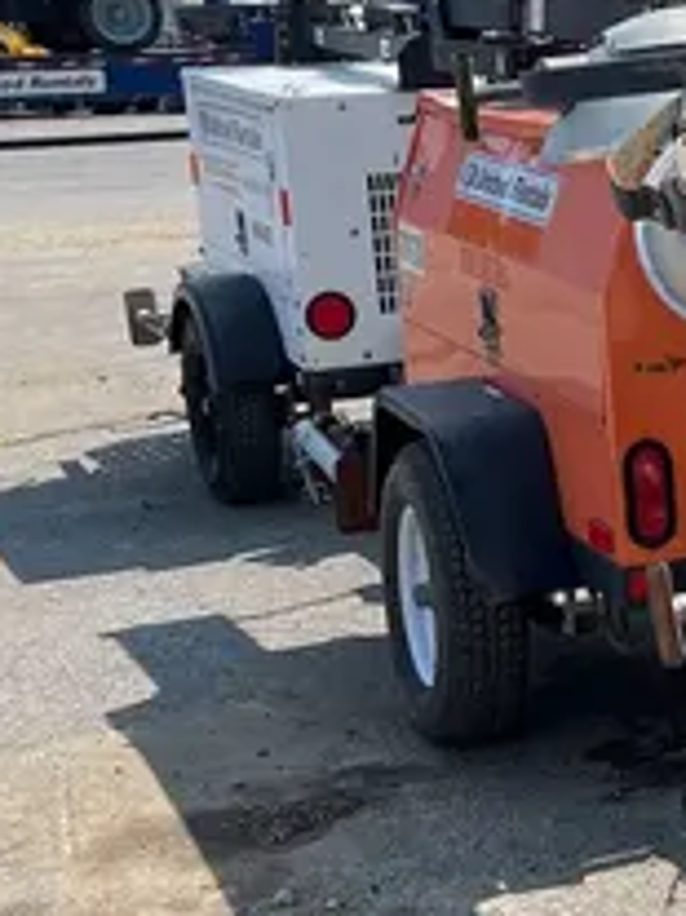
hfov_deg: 14.4
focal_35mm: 92
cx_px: 1191
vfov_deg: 21.3
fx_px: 2433
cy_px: 476
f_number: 1.6
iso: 50
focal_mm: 5.1
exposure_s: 1/1923
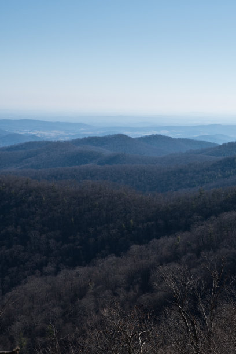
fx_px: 708
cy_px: 177
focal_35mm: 72
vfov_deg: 28.1
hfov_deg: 18.9
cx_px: 118
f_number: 10
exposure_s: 1/320
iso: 200
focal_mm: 48
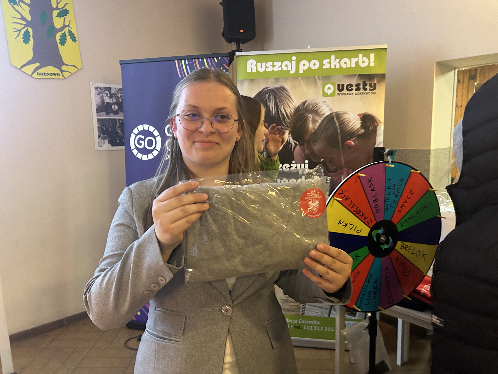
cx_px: 249
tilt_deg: -8.2
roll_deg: +0.2
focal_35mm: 26
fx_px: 374
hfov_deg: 67.3
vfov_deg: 53.1
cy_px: 187
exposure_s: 1/33
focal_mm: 5.7
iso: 500
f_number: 1.5
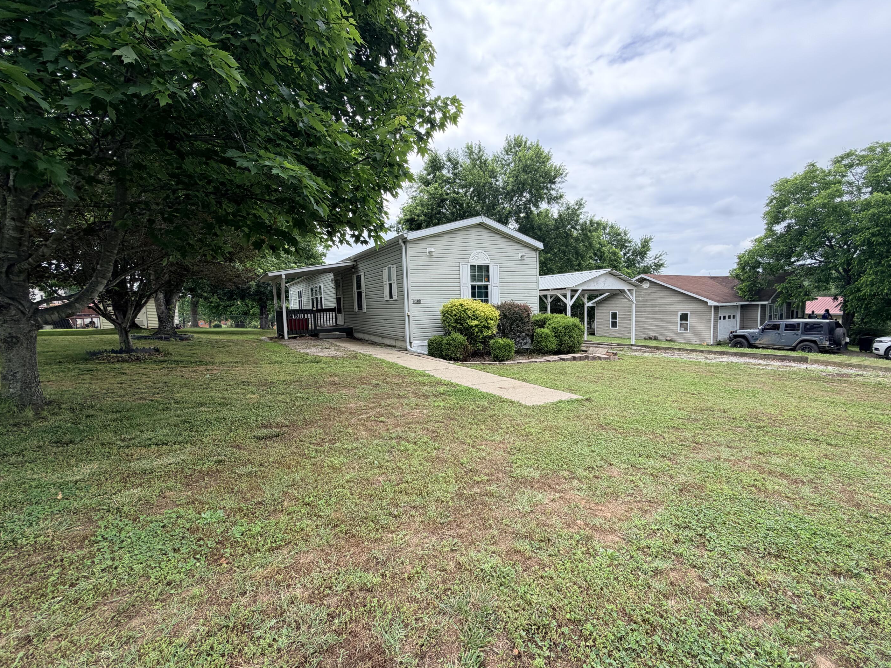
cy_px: 335
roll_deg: +1.7
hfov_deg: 98.1
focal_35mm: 15
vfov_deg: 81.7
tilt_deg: -4.7
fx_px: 386
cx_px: 469
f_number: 2.2
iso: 32
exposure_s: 1/770
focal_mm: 2.22
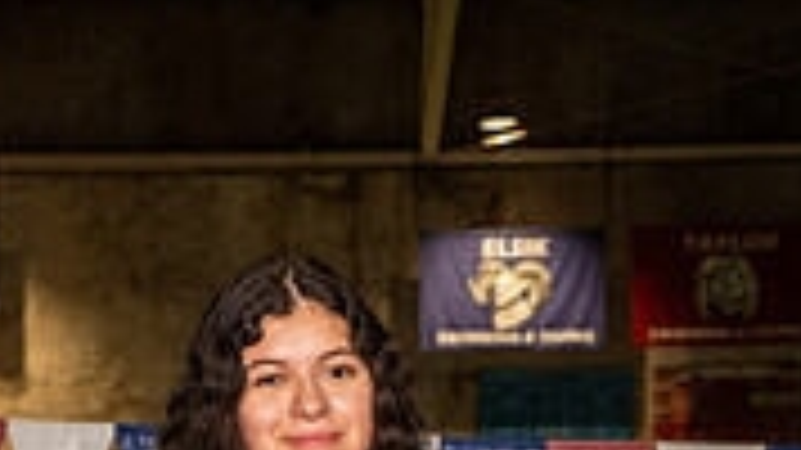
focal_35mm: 146
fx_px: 3100
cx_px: 338
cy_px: 1004
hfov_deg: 14.7
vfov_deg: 7.8
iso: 1000
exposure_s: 1/400
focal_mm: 55
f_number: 6.3
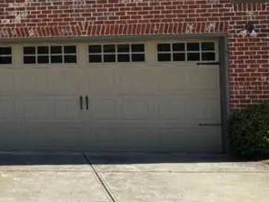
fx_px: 645
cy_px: 46
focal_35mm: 83
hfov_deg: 21.1
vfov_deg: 17.7
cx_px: -93
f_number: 1.78
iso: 80
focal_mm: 6.76
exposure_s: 1/1980
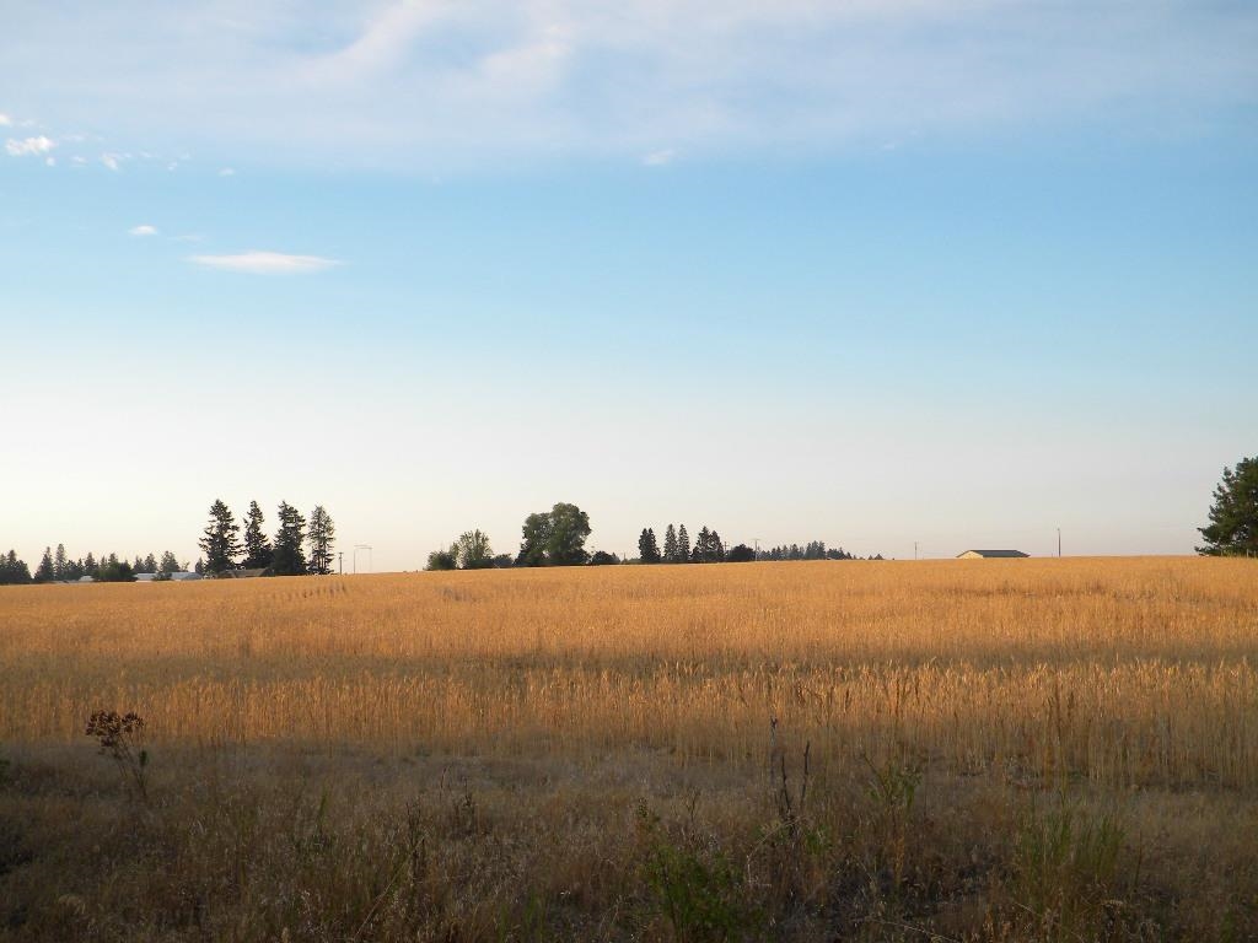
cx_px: 629
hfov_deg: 51.4
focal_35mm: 36
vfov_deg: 39.7
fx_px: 1308
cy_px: 472
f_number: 3.7
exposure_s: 1/270
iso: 80
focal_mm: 6.4
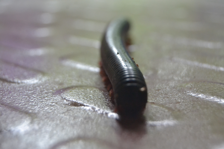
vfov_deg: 16.6
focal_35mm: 82
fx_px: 513
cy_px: 74
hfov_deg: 24.6
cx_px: 112
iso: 3200
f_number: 5.6
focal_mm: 55
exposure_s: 1/80
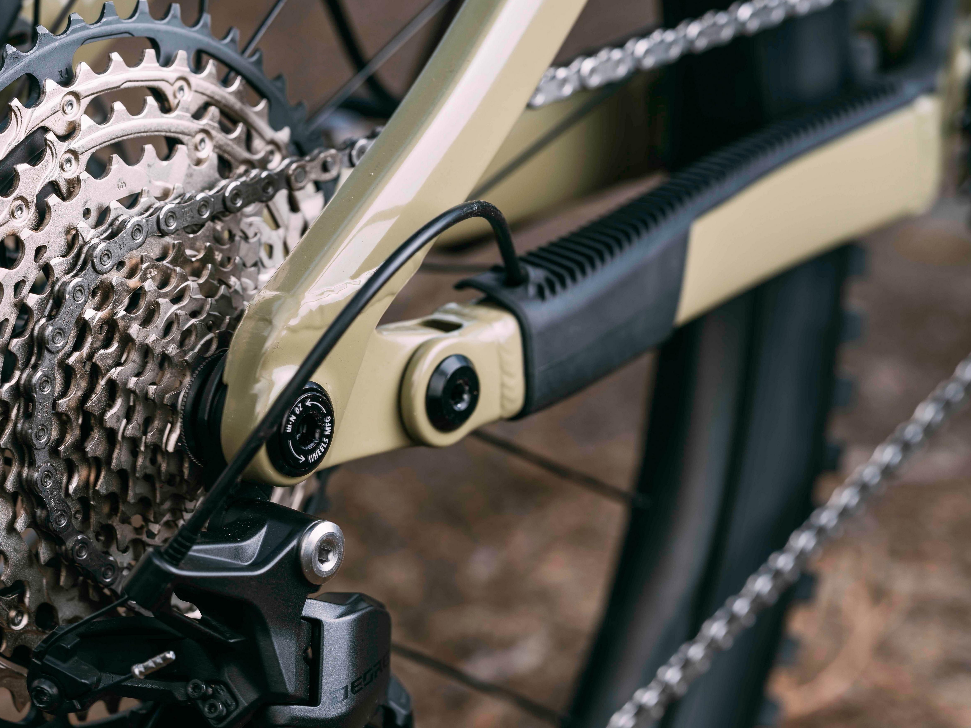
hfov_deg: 16.4
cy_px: 447
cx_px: 177
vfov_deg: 12.4
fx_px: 3338
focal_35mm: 119
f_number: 4.8
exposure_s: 1/60
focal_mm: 90
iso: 64
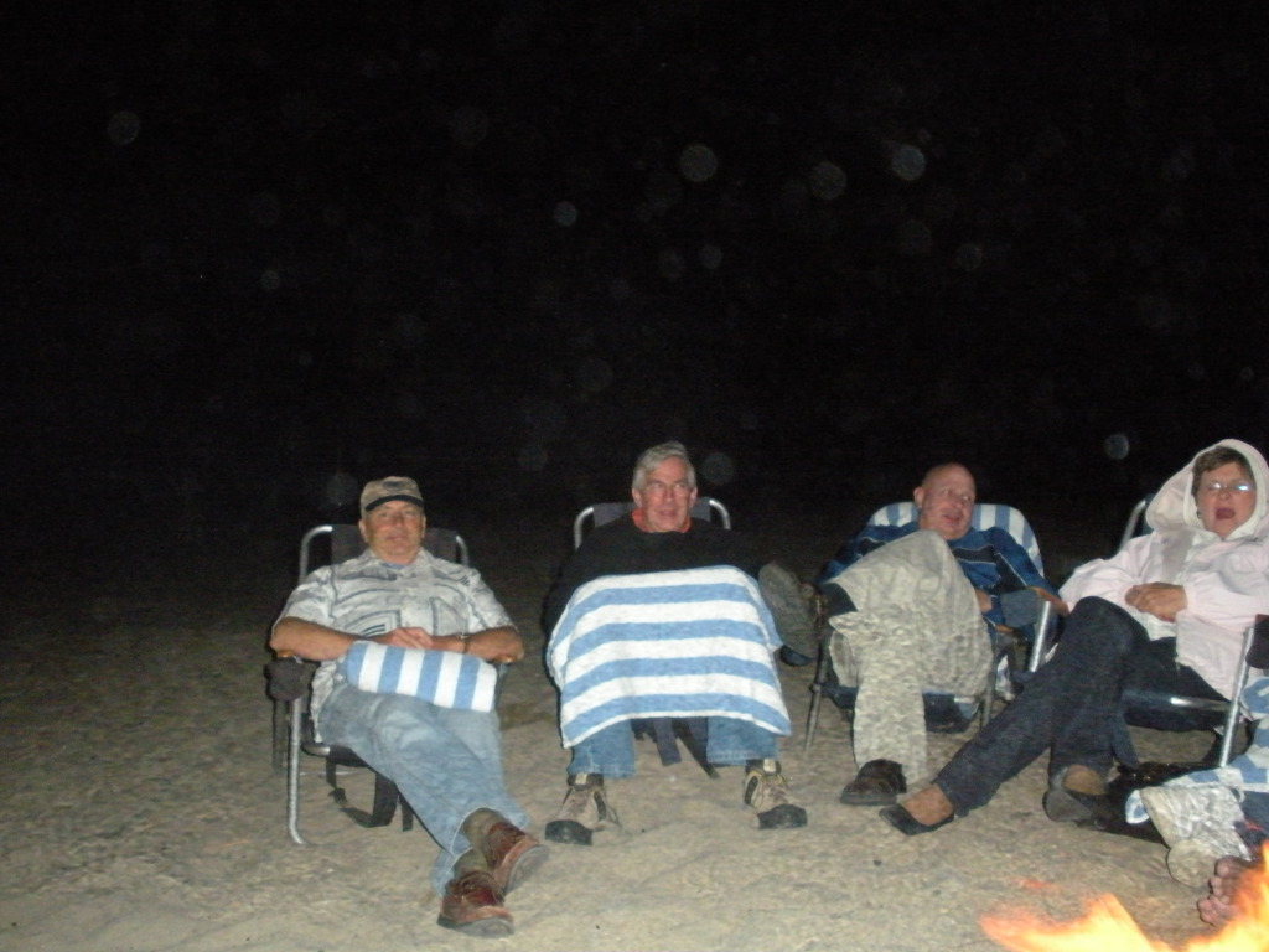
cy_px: 476
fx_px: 1320
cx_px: 634
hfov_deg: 51.4
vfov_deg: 39.7
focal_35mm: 36
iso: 800
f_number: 3.5
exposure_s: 1/60
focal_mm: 6.3
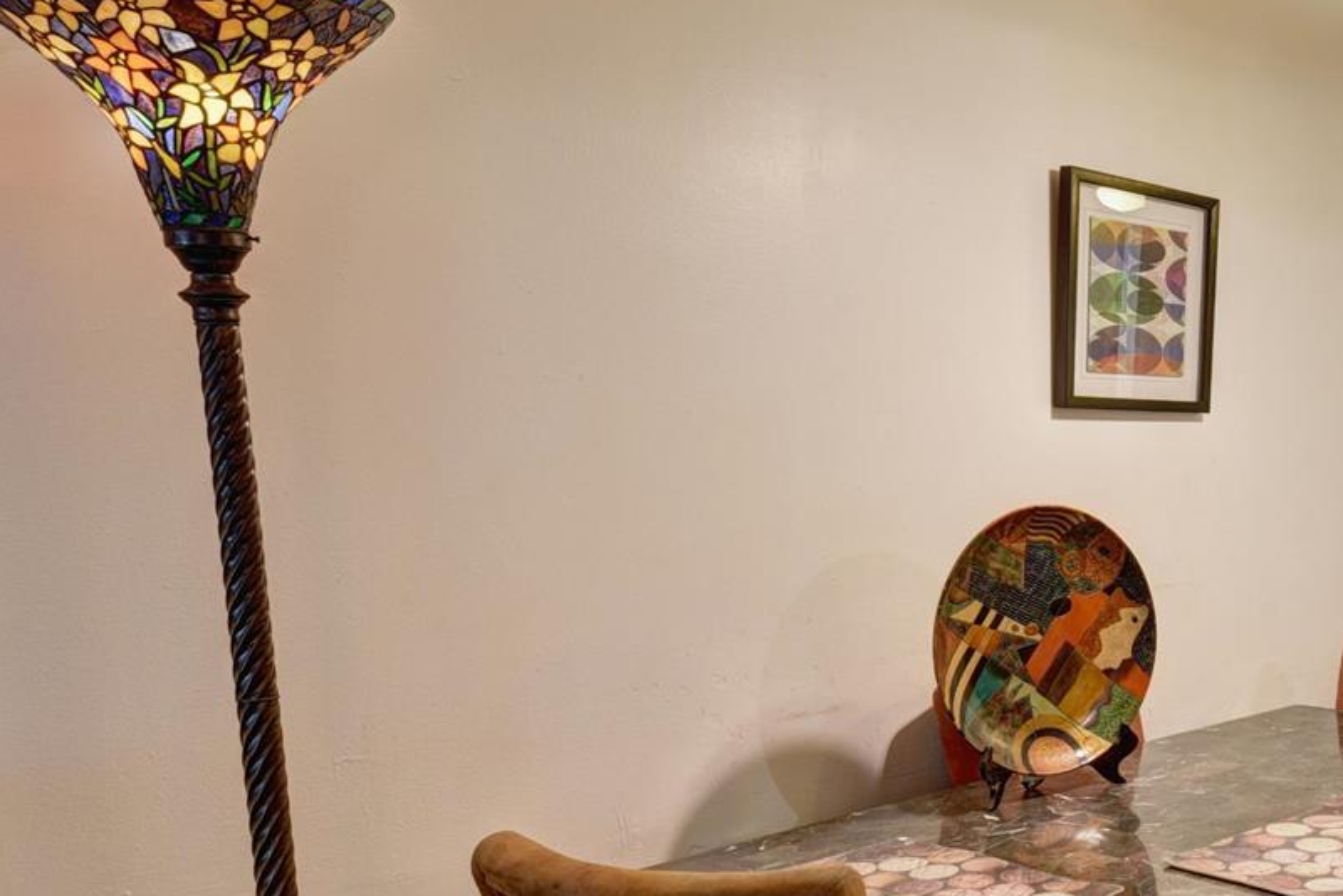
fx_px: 1493
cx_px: 1288
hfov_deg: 42.9
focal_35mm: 40
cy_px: 639
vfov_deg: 33.0
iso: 400
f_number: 8
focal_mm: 20
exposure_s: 1/2
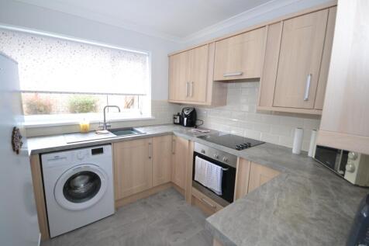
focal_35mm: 15
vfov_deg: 77.3
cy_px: 123
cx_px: 184
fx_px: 154
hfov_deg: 100.4
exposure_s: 1/60
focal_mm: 10
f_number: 4
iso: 1250
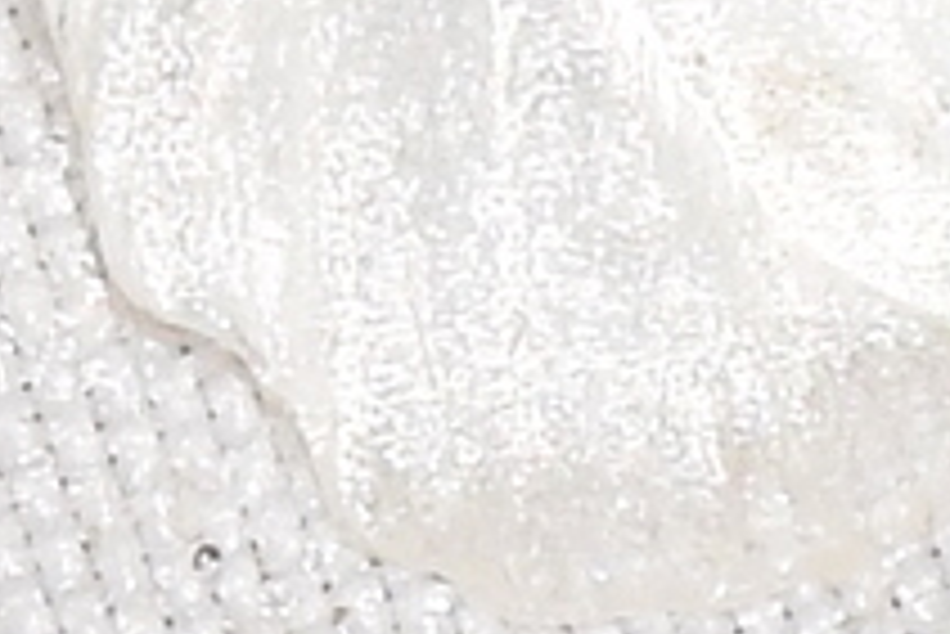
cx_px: -16
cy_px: -445
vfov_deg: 1.4
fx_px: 25139
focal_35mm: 952
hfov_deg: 2.2
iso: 200
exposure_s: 1/160
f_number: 13
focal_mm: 140
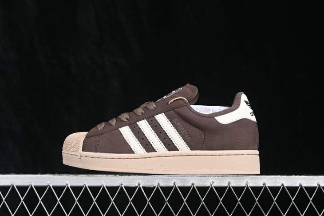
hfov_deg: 27.0
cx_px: 162
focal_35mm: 75
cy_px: 108
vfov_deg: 18.2
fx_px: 675
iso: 160
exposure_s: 1/60
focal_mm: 50
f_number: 6.3
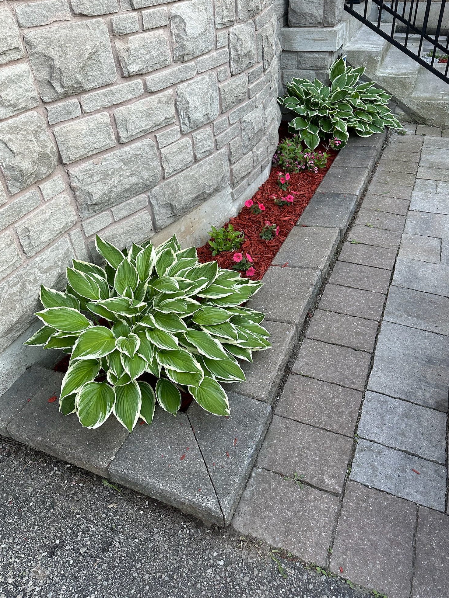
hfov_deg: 54.9
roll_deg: +3.8
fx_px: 432
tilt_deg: -36.1
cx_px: 226
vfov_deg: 69.4
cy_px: 288
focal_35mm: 25
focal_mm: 6.86
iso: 160
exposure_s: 1/121
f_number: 1.78
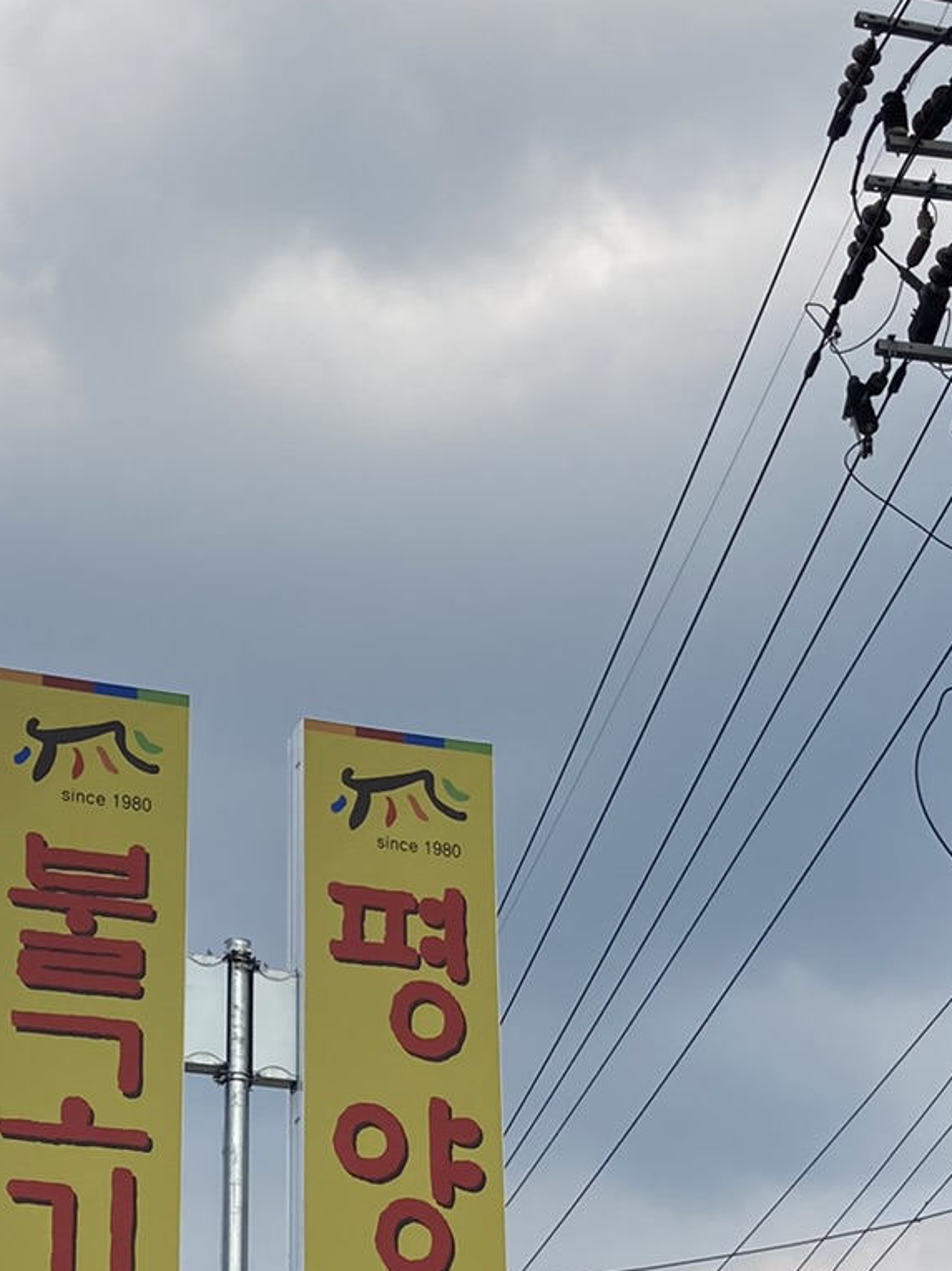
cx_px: 296
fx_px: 2752
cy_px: 934
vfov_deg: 25.7
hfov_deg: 19.5
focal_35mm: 75
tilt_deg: +22.9
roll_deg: +0.4
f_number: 1.8
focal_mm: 3.99
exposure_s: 1/3690
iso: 25
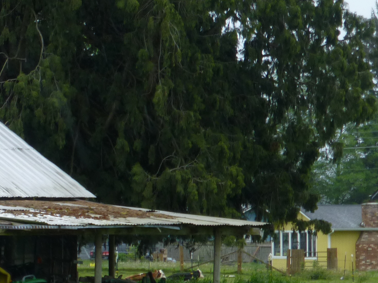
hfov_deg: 7.8
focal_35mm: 250
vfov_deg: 5.9
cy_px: 198
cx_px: -170
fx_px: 2730
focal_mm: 15.1
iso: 100
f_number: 5.2
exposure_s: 1/160
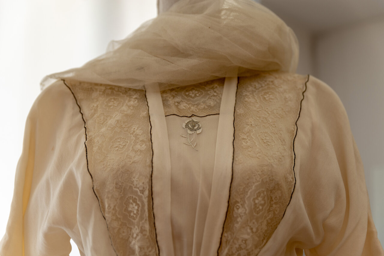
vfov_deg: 29.3
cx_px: 192
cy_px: 128
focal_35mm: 46
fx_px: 491
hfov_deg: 42.7
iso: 500
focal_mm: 46
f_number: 2.8
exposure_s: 1/125
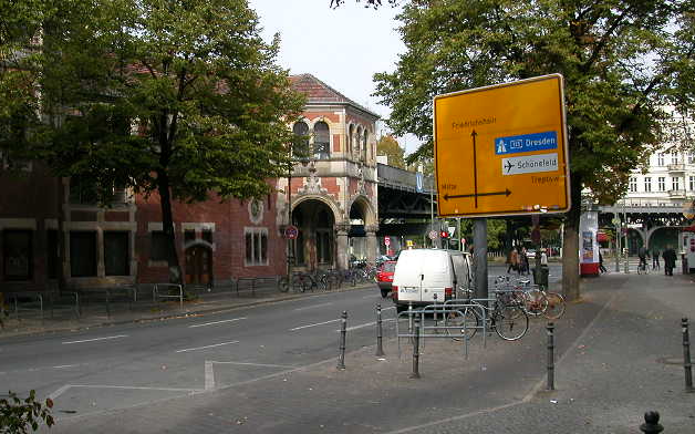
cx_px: 345
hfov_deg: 49.3
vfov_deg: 31.9
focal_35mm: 40
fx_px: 757
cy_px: 239
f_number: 4.5
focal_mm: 5.6
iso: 100
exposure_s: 1/253
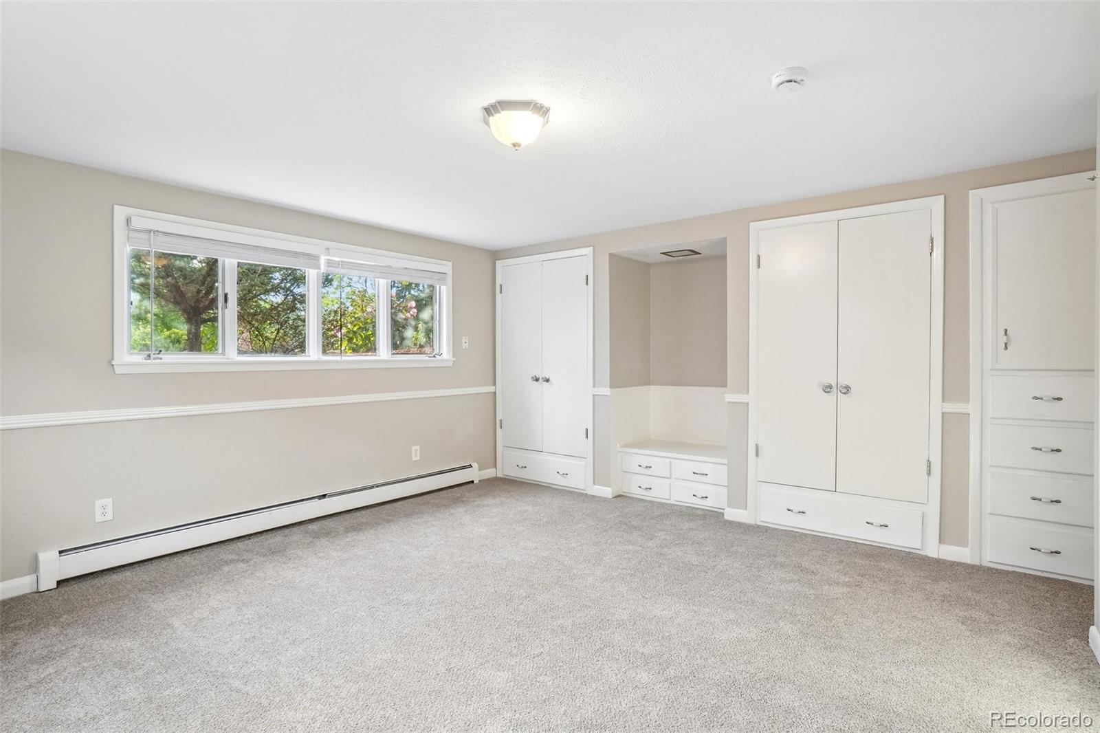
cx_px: 550
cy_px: 366
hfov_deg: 95.0
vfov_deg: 72.0
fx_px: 504
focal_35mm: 16
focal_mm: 11
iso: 400
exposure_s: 1/10
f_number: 8
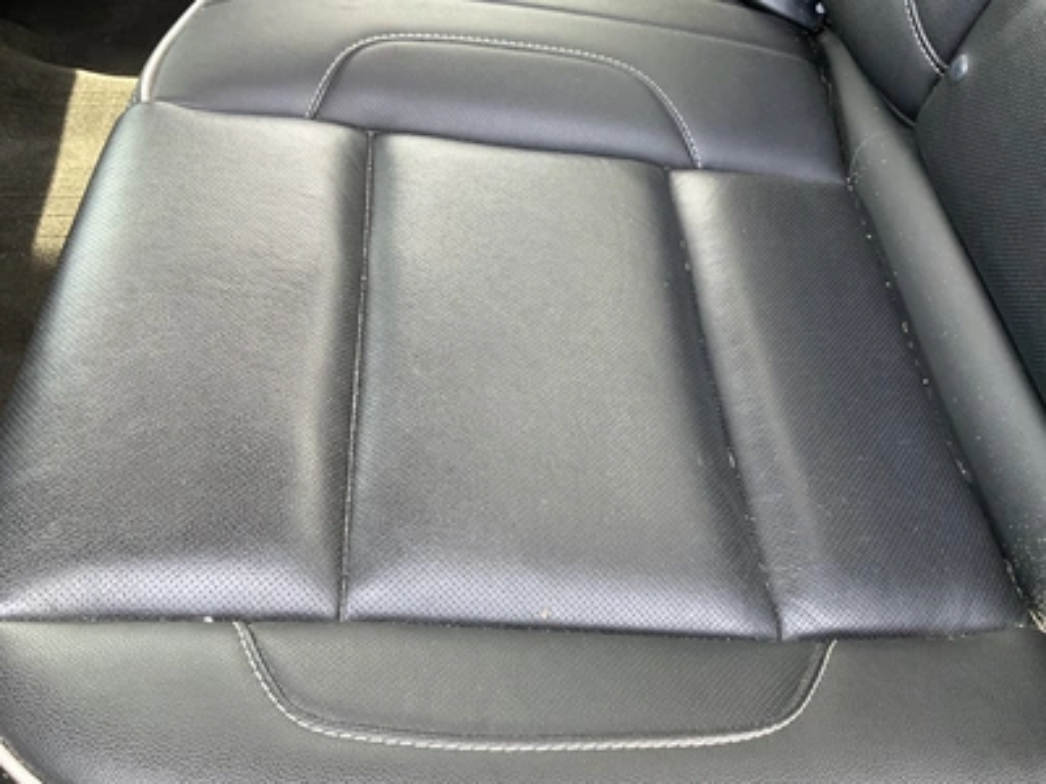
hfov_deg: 61.7
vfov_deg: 48.2
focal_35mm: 29
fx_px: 876
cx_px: 523
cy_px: 392
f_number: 1.8
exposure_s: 1/60
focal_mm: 3
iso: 80
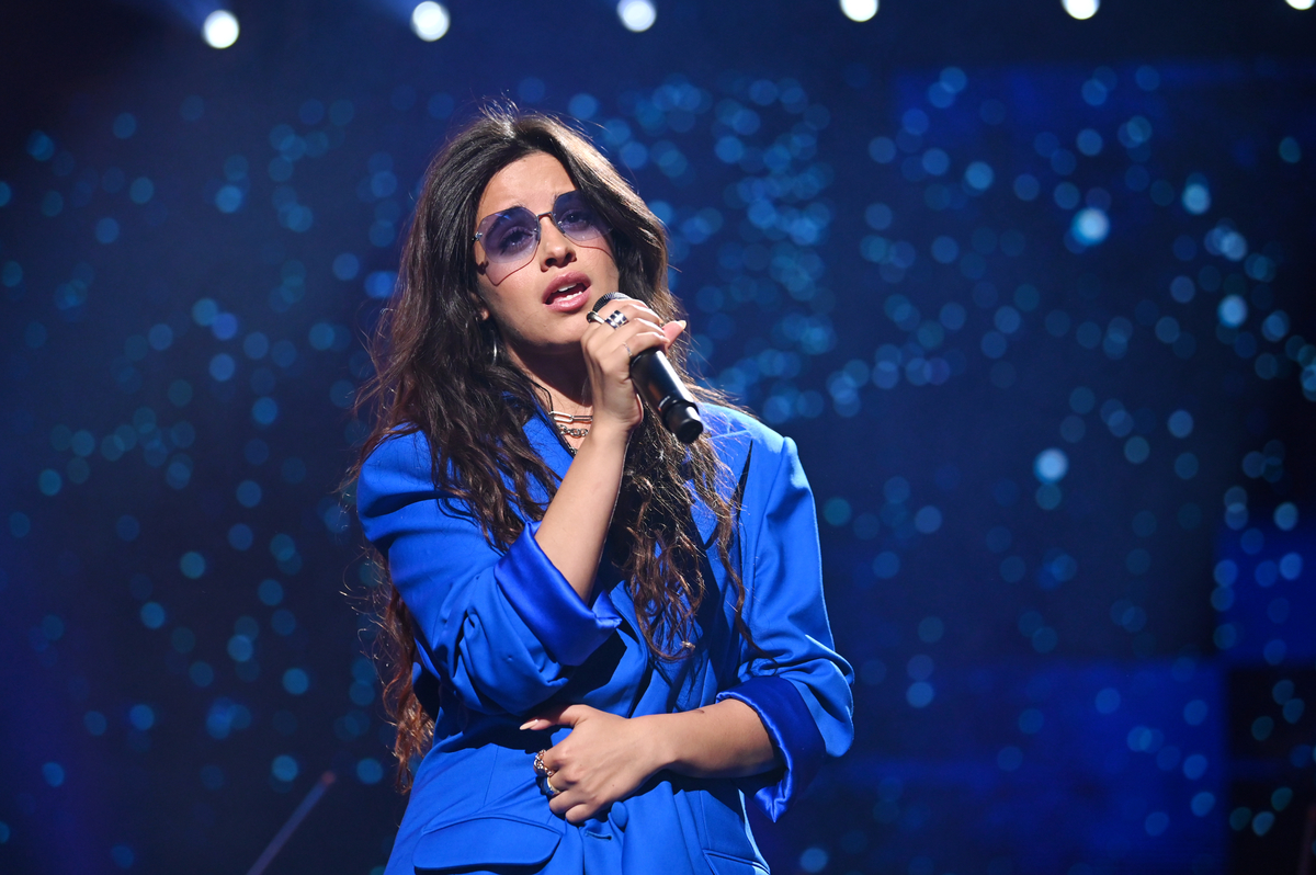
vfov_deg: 13.0
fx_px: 3835
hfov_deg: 19.5
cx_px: 658
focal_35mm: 105
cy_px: 438
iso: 2500
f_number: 2.8
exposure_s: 1/640
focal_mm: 105
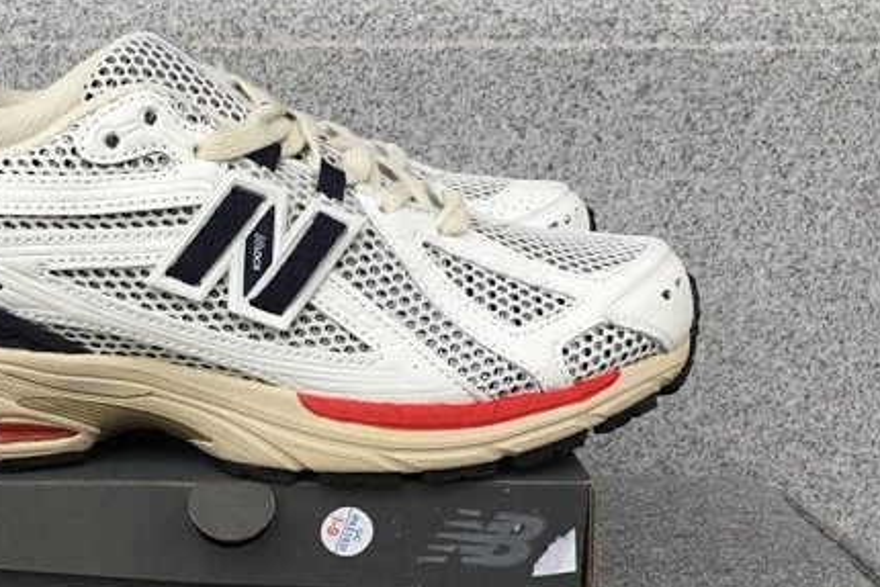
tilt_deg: -19.3
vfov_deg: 27.9
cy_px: 409
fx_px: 1174
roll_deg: +0.5
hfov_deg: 40.1
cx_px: 231
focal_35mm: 48
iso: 25
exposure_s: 1/281
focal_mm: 3.3
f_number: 2.4
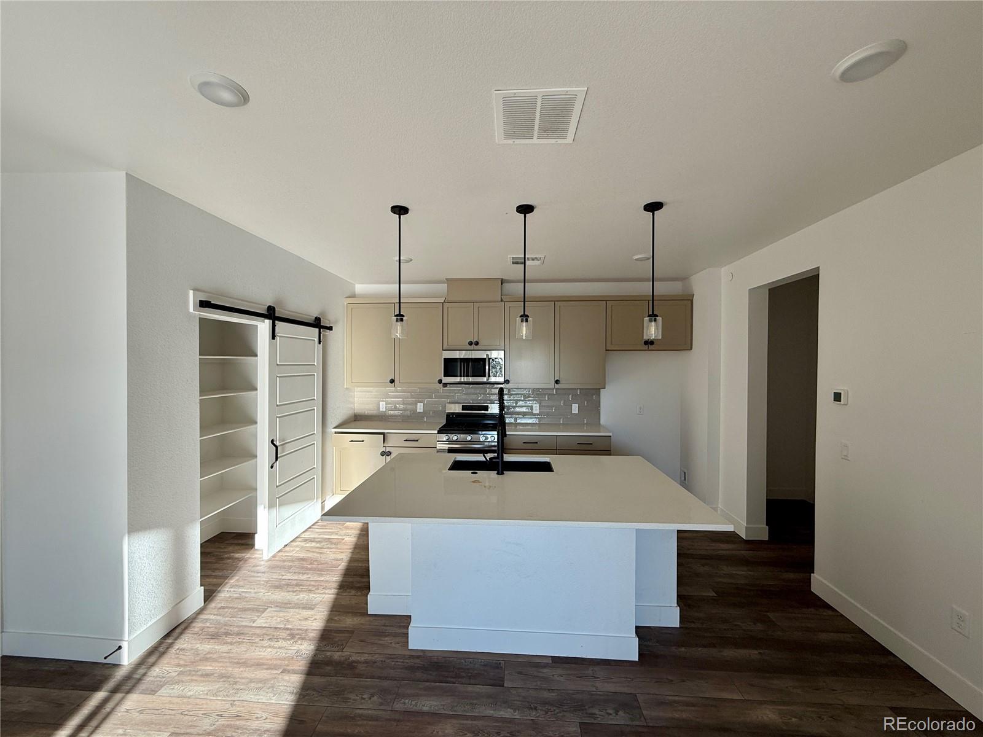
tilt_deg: -0.4
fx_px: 398
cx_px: 492
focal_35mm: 14
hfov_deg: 102.1
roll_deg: +0.0
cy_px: 368
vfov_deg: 85.7
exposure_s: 1/99
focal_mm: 2.22
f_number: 2.2
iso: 64
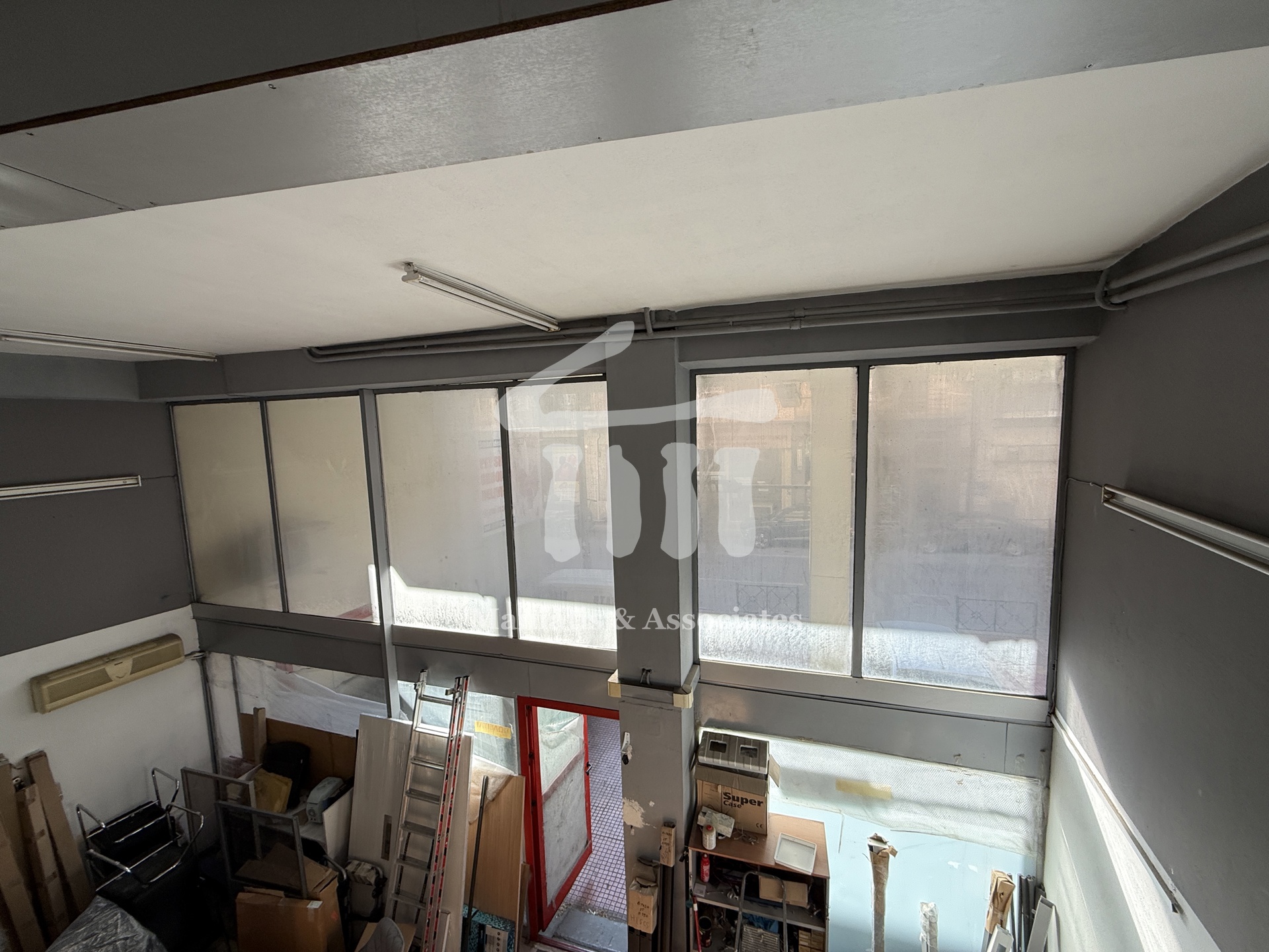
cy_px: 476
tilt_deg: -5.6
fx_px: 513
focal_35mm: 14
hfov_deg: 102.1
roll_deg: +2.5
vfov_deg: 85.7
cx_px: 634
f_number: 2.2
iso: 64
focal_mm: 2.22
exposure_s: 1/240
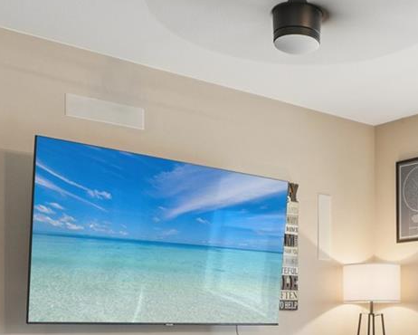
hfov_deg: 34.1
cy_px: 330
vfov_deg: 26.9
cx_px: 322
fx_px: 664
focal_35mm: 54
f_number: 8
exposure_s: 1/8
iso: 400
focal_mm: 11
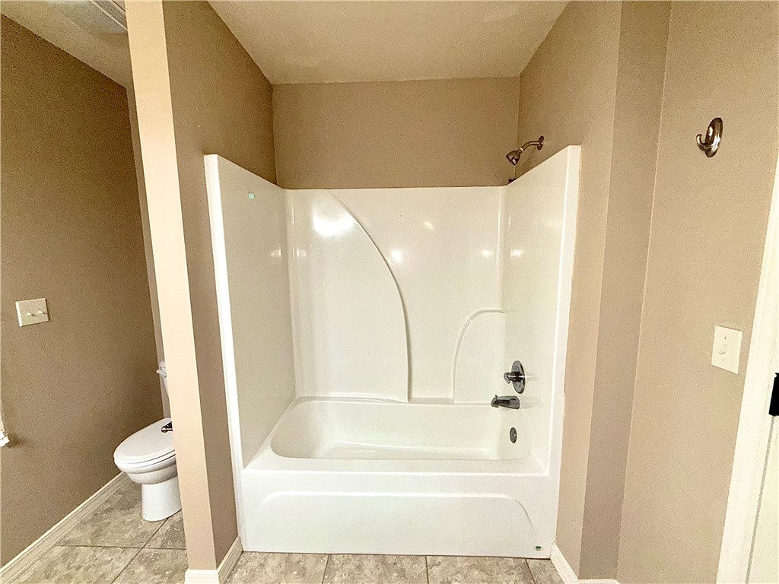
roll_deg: +0.6
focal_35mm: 14
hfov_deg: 102.1
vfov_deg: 85.7
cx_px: 390
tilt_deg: -6.6
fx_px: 315
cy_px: 292
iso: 250
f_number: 2.2
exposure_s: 1/120
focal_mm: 2.22
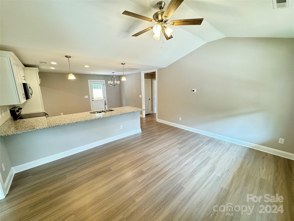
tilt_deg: -10.3
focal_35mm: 14
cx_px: 147
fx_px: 119
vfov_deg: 85.7
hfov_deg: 102.1
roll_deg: +1.7
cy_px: 110
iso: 250
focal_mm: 2.22
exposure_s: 1/60
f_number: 2.2
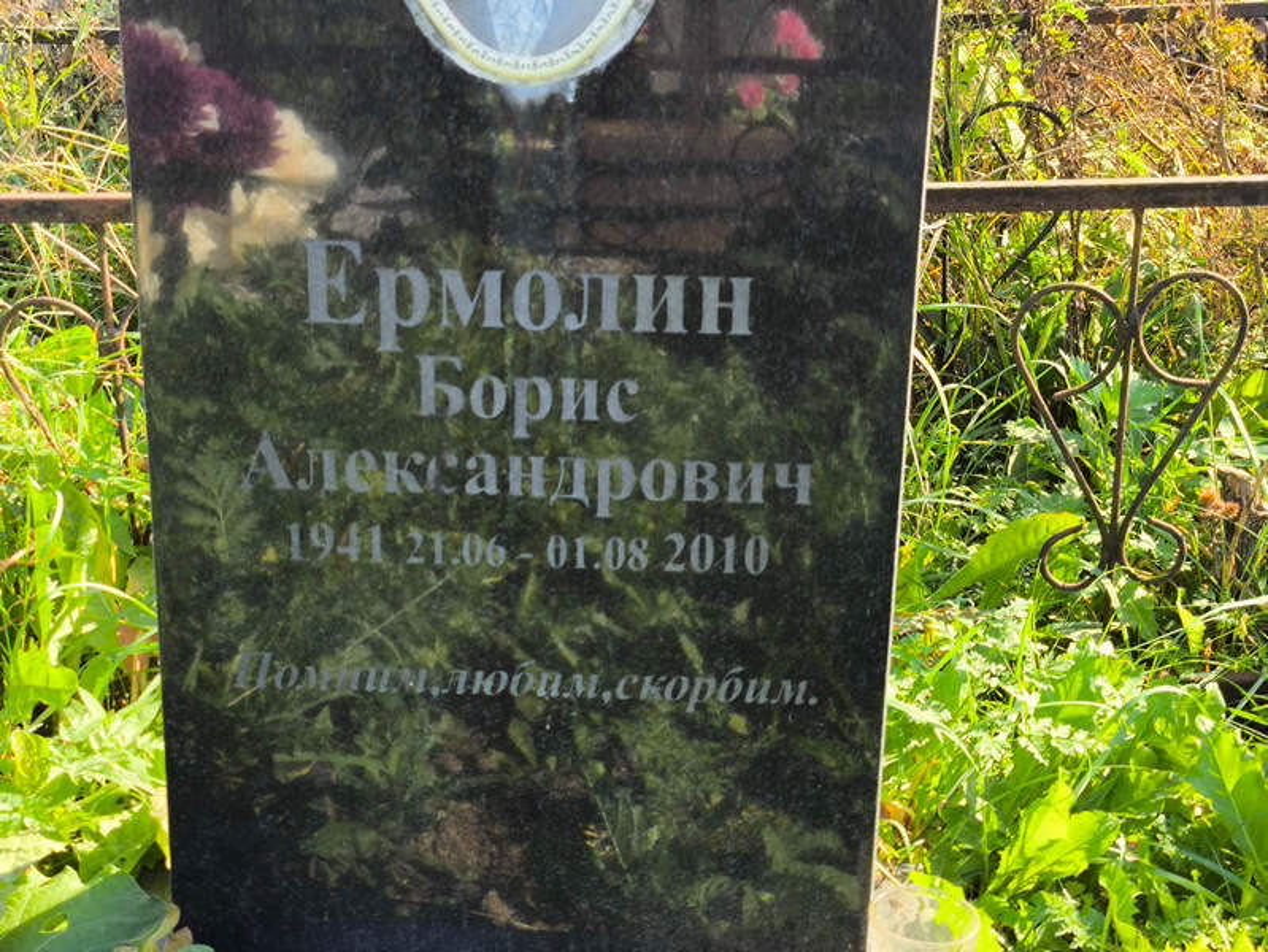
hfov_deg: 38.2
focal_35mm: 50
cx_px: 634
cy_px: 476
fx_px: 1832
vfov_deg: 29.1
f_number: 1.7
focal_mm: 4.71
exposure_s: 1/232
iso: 50
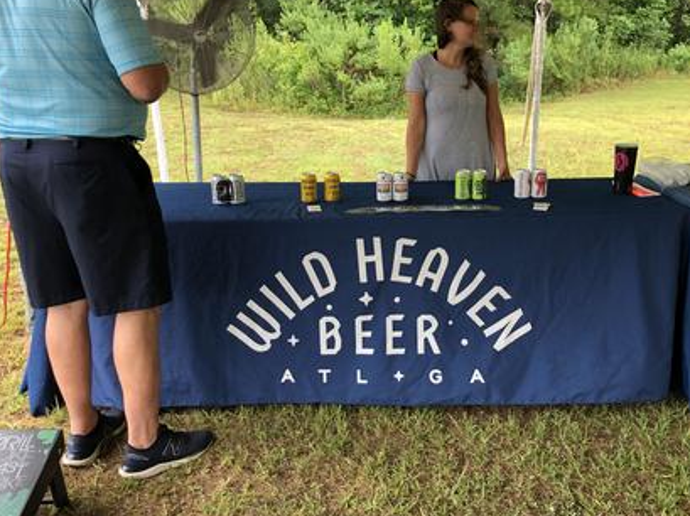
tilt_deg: -16.9
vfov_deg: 44.1
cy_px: 248
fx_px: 637
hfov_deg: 56.7
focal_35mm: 32
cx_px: 380
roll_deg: +0.4
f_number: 1.8
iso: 20
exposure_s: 1/121
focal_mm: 4
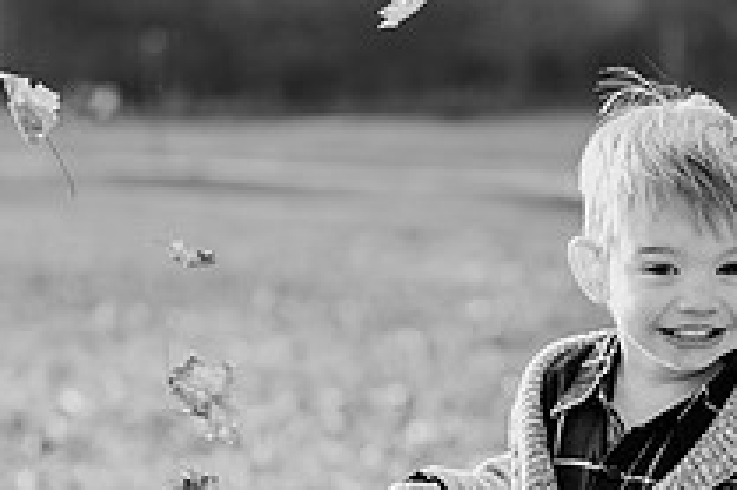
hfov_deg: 14.6
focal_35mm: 139
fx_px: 2843
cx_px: 705
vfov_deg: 9.8
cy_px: 337
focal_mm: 50
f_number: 2.8
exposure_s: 1/1000
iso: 500
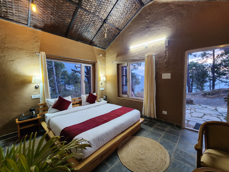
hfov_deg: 106.2
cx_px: 114
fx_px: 86
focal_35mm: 13
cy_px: 86
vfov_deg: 89.9
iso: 400
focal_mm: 2.2
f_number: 2.2
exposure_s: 1/33
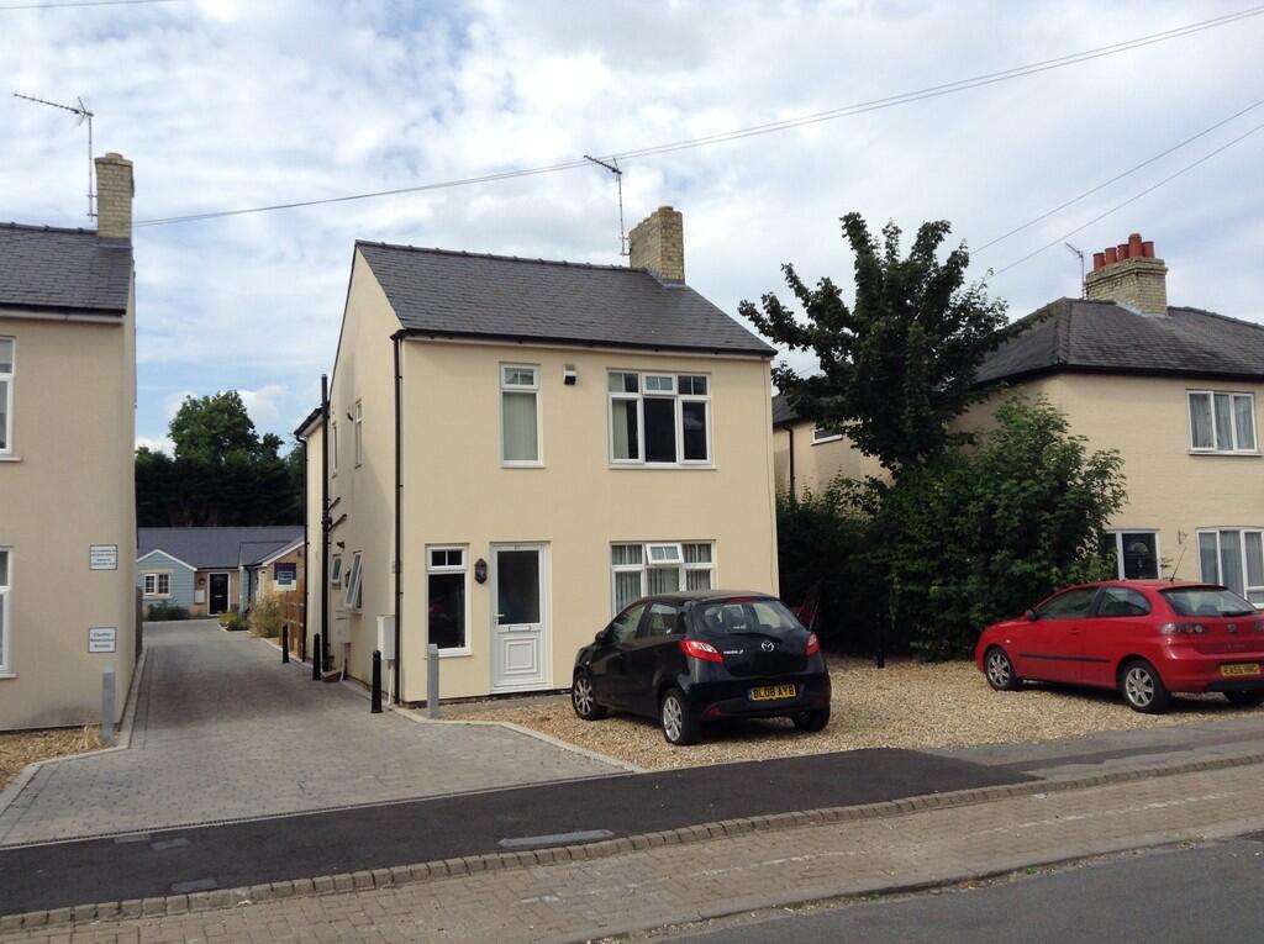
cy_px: 472
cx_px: 632
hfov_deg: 55.4
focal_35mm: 33
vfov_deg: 42.8
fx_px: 1203
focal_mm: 3.3
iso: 25
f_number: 2.4
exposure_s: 1/1114
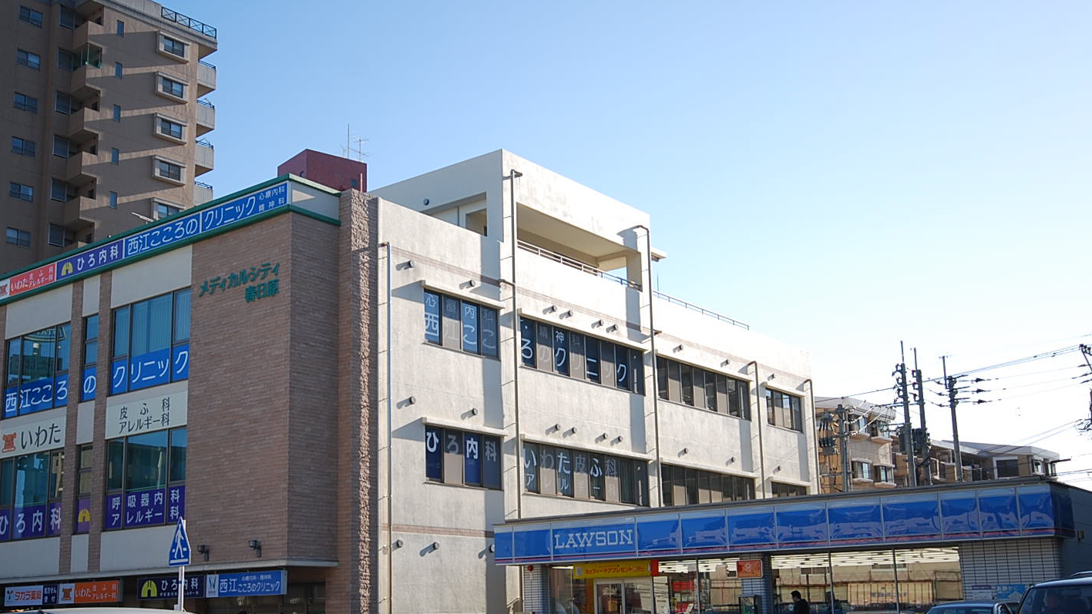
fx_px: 1245
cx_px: 485
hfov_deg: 47.3
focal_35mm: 43
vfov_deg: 27.6
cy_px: 375
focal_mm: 20
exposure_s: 1/200
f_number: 7.1
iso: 100
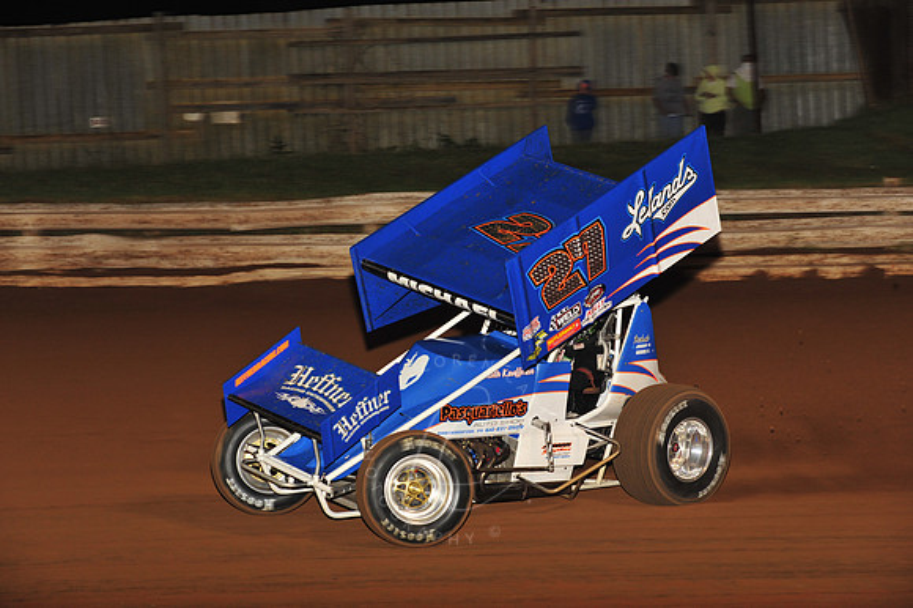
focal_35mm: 120
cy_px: 304
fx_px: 3041
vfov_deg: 11.4
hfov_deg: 17.1
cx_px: 456
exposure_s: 1/320
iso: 1000
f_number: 7.1
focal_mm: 120
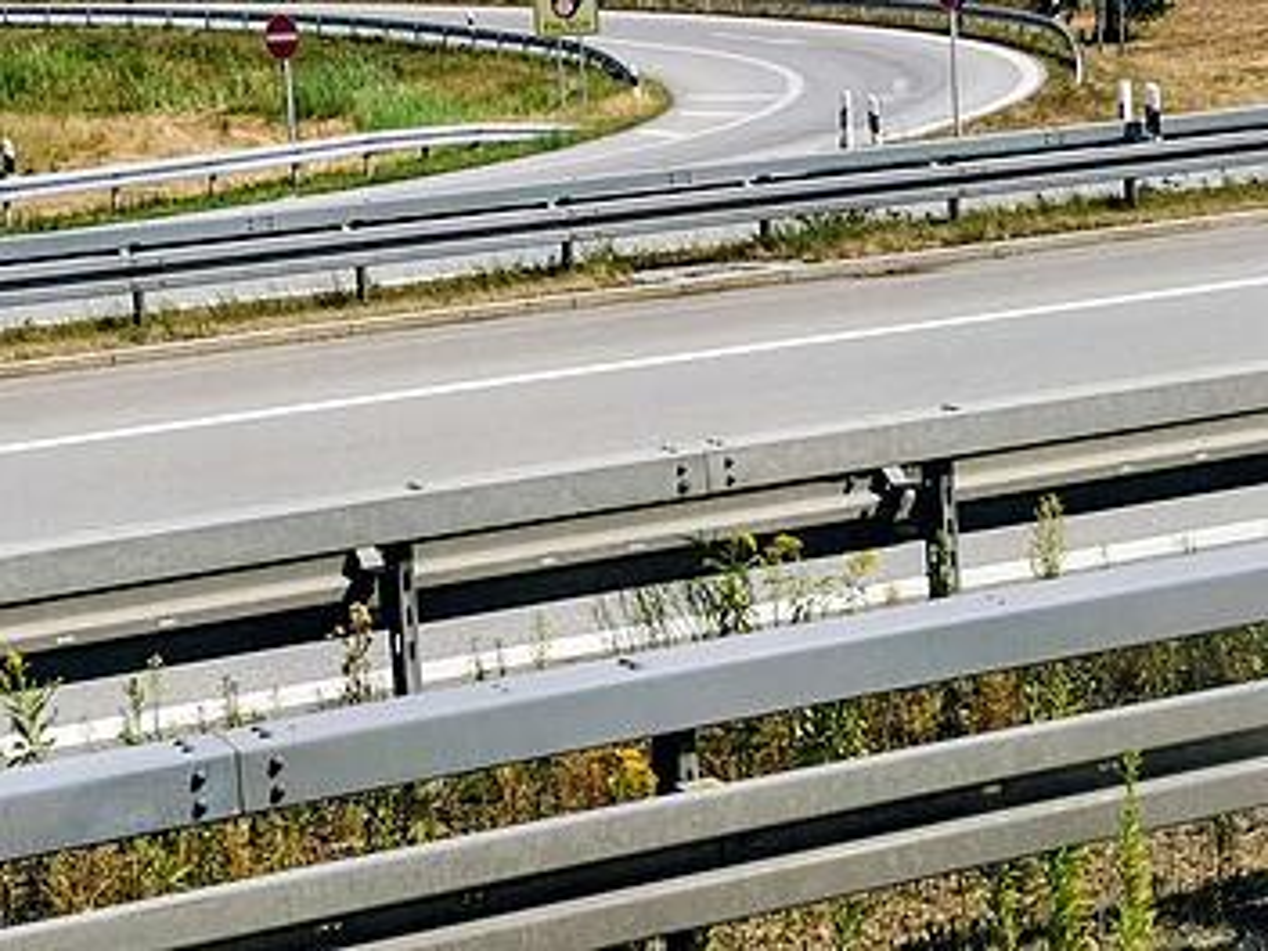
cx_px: 634
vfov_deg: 30.9
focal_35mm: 47
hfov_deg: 40.4
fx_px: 1722
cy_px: 476
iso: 50
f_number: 1.8
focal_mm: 4.75
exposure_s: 1/946
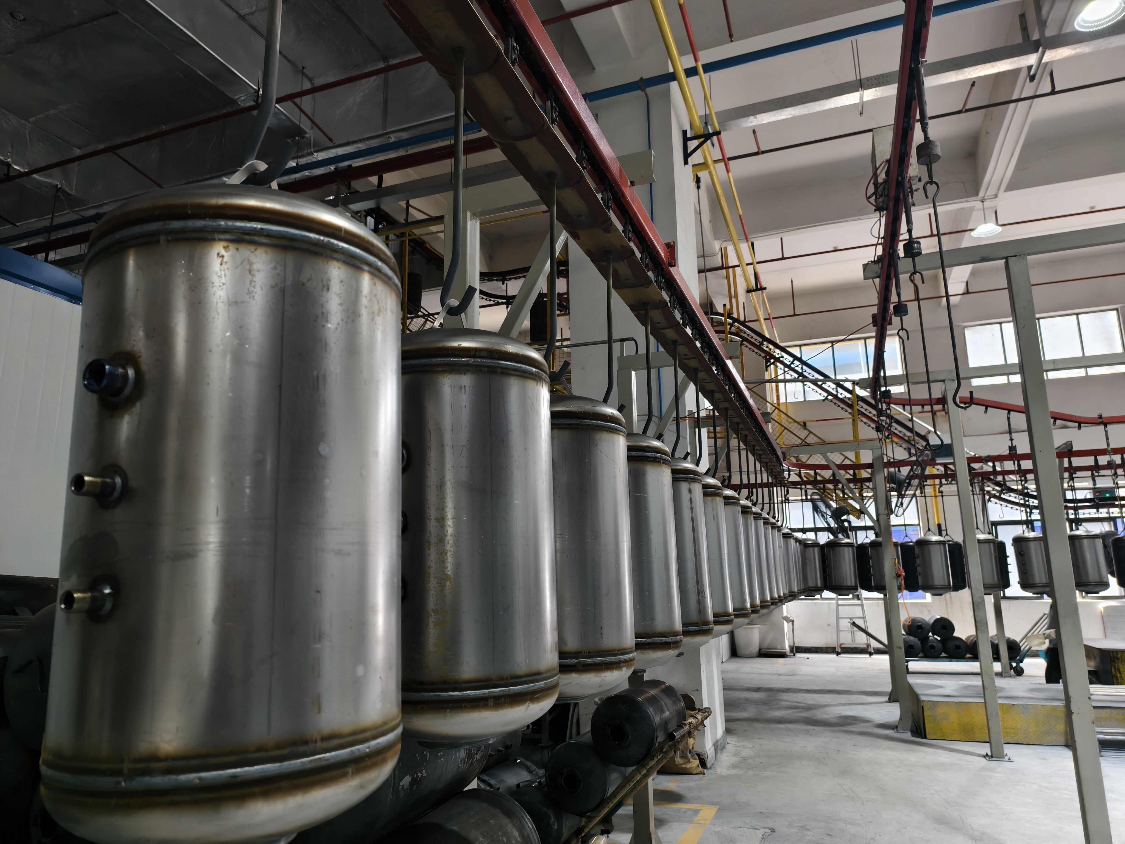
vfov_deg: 58.9
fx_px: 747
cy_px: 422
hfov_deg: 73.9
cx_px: 562
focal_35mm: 23
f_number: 1.57
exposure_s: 1/100
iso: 329
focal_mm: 6.54
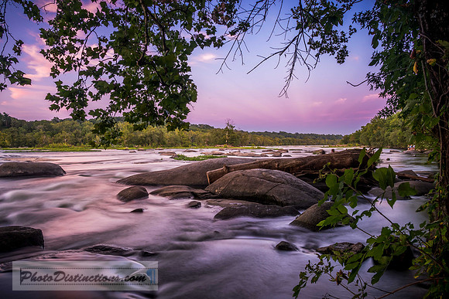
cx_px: 224
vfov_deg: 50.1
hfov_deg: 70.0
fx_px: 320
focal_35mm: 26
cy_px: 157
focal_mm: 24.5
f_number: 16
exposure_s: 6
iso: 100
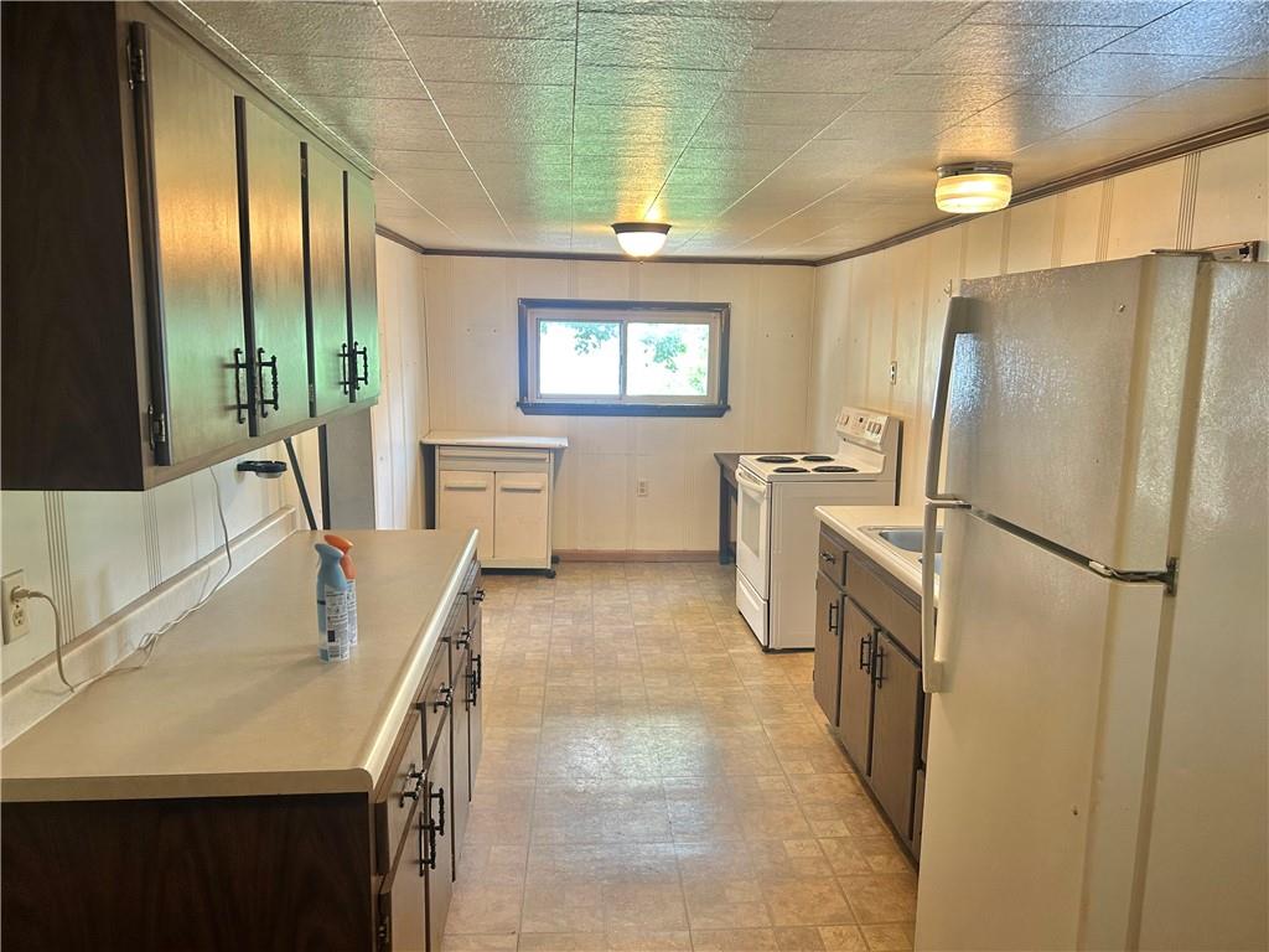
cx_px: 634
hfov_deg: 67.3
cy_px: 476
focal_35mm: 26
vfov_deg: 53.1
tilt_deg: -7.9
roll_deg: -0.3
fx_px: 953
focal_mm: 5.7
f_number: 1.5
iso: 125
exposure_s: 1/60
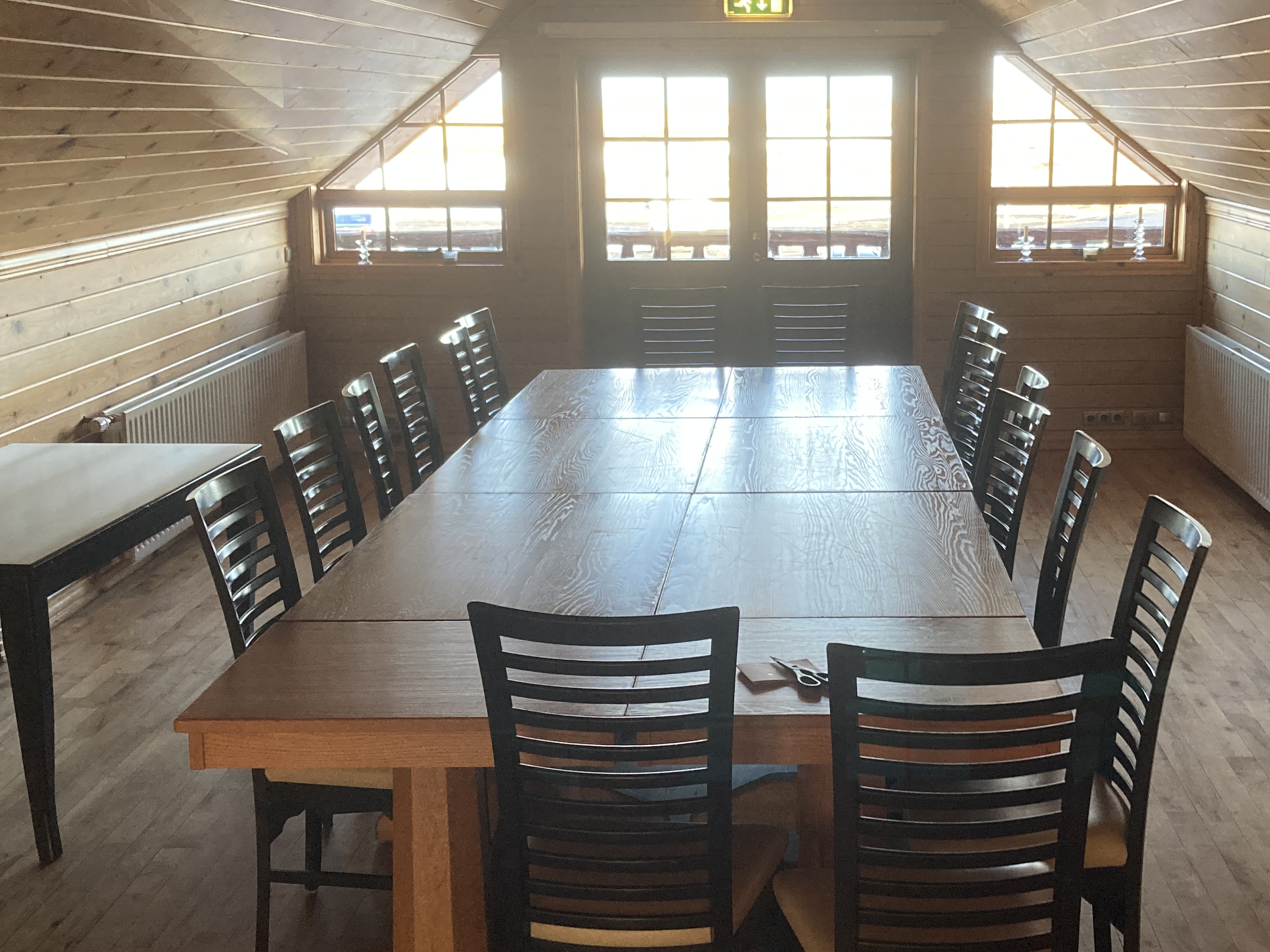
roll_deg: +0.2
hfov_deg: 41.0
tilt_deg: -10.4
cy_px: 447
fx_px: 1688
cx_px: 789
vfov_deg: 31.5
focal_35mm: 46
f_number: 1.8
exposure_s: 1/60
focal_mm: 3.99
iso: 200
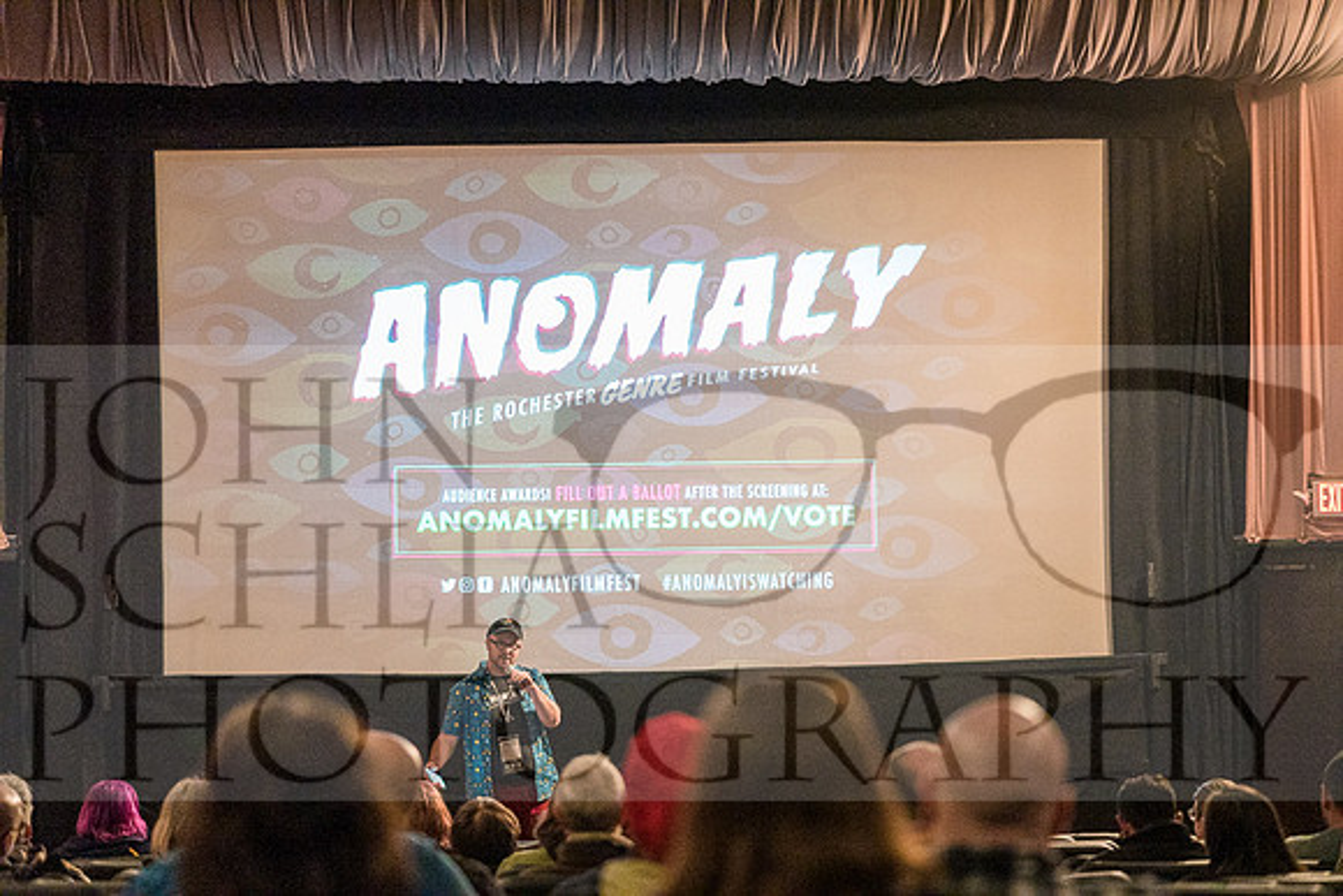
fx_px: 3470
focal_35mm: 93
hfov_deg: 21.9
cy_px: 448
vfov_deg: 14.7
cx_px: 672
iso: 6400
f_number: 2.8
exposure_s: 1/60
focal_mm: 93
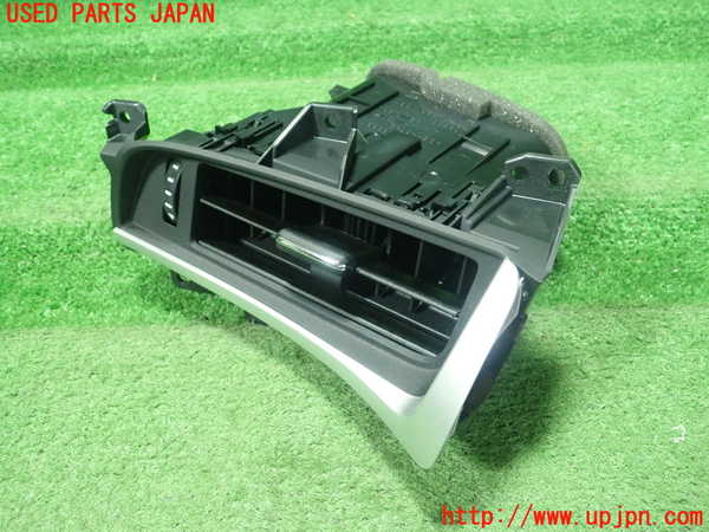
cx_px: 354
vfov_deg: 46.8
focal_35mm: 30
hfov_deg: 60.0
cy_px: 266
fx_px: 614
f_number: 2.3
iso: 800
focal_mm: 5.5
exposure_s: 1/100
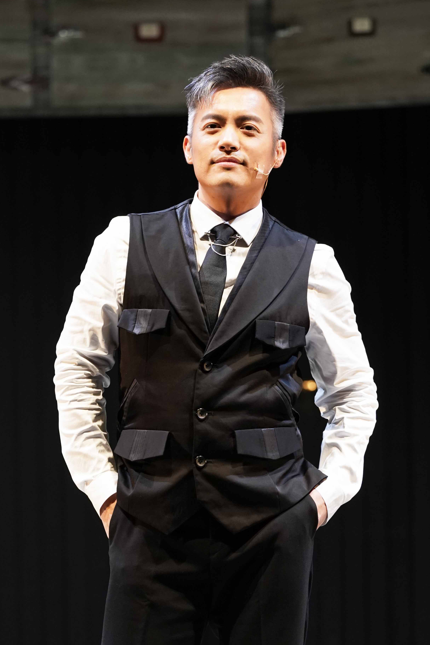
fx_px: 4944
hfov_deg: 5.0
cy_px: 499
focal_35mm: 276
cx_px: 209
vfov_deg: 7.5
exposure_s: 1/125
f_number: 4.5
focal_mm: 168
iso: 2000
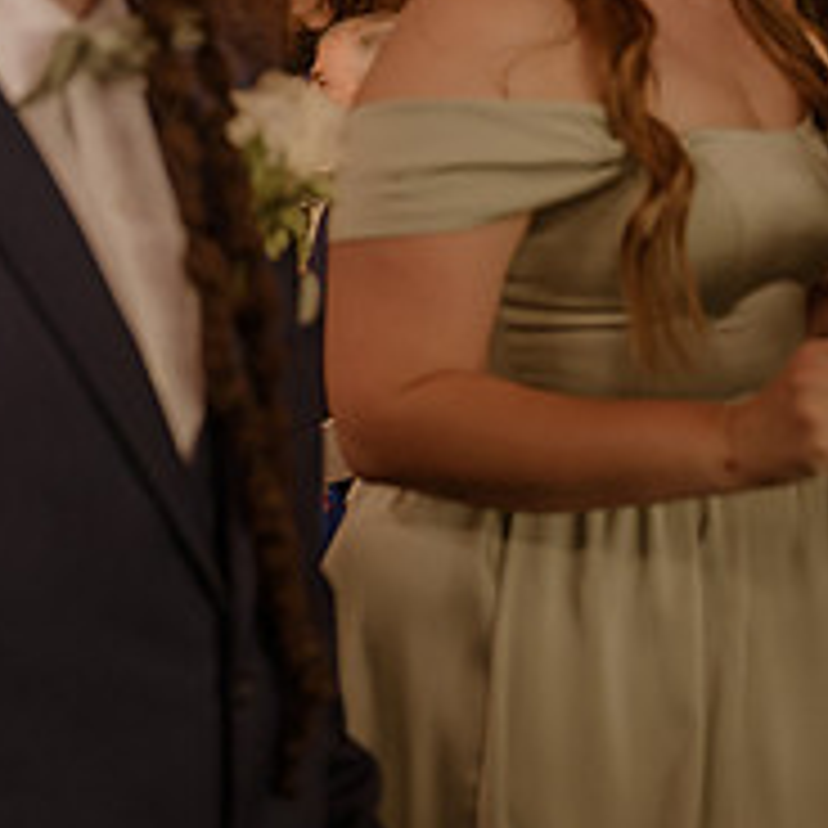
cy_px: 340
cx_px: -418
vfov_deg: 17.0
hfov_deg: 15.7
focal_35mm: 102
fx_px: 2760
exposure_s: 1/320
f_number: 2.8
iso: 1000
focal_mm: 38
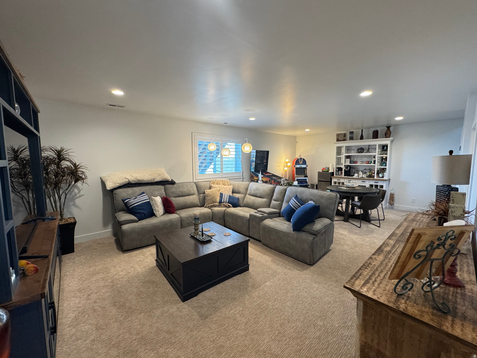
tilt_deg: -5.3
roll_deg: +0.4
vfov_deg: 85.7
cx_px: 238
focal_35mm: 14
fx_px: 193
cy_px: 179
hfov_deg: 102.1
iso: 320
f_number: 2.2
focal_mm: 2.22
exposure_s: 1/120
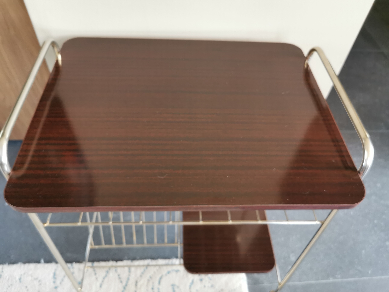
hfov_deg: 65.3
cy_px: 146
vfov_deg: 51.4
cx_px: 194
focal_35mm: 27
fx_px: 303
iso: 125
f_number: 1.6
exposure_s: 1/50
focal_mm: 5.56
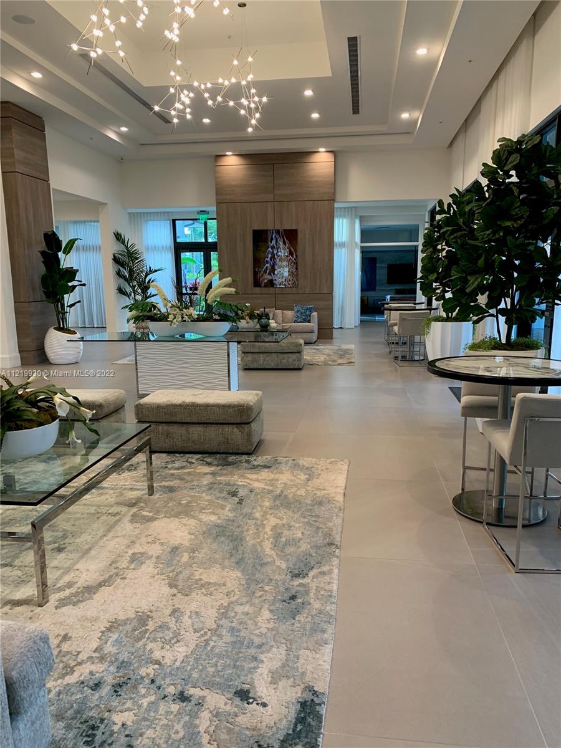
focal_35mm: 26
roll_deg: +0.7
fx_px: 562
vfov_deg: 67.3
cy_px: 374
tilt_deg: -9.1
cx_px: 280
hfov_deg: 53.1
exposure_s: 1/60
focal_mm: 4.25
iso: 125
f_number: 1.8
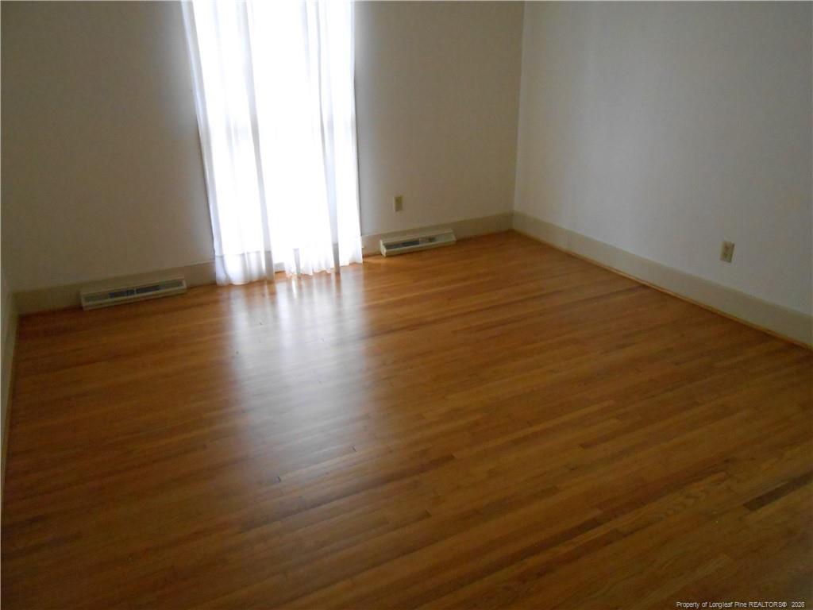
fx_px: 611
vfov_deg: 53.1
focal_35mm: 26
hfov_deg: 67.3
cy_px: 305
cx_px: 406
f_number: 3.5
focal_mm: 4.6
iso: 800
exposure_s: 1/125
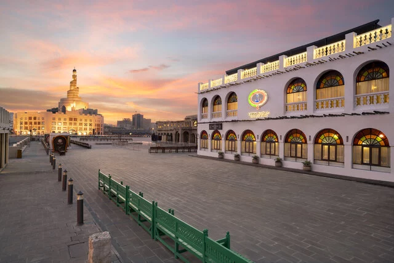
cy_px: 132
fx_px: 230
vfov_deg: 59.5
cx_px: 197
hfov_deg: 81.2
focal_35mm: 21
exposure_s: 5
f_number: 14
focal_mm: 21
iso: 50
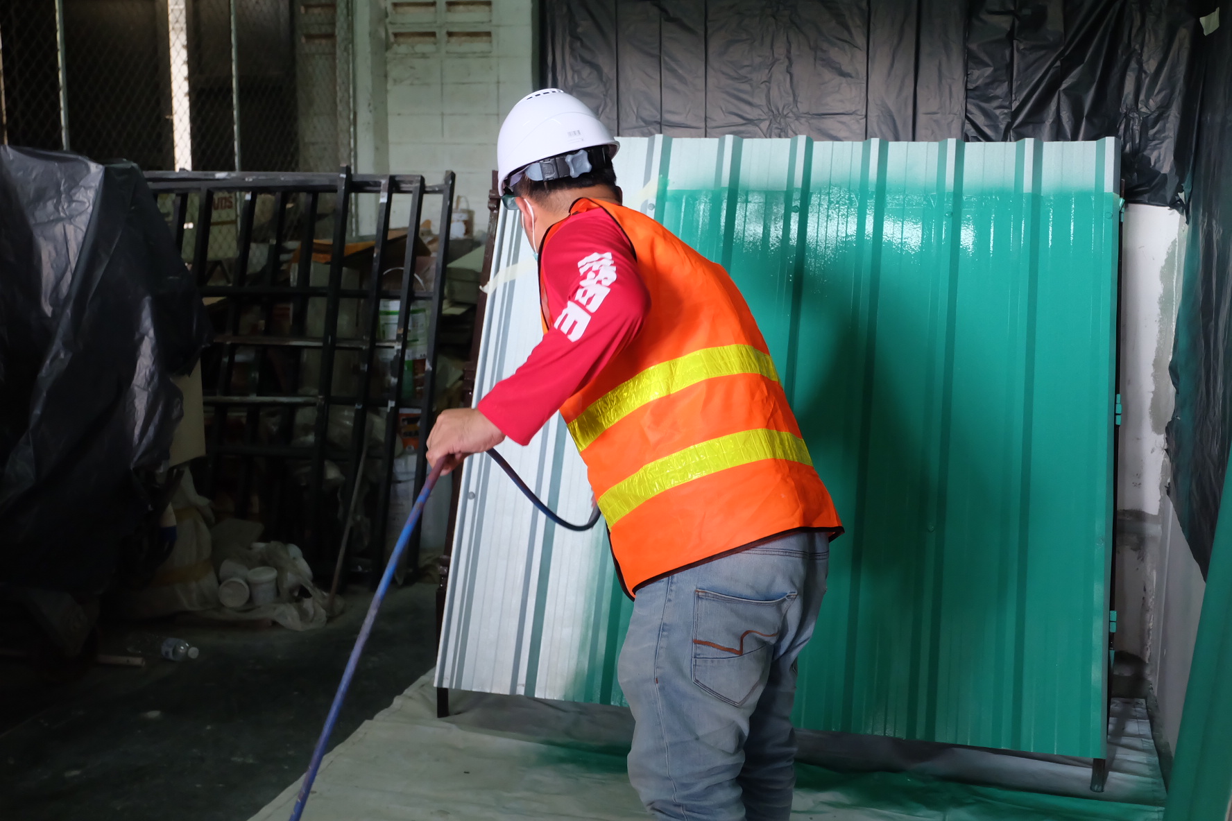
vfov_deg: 35.1
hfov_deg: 50.7
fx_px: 1300
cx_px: 616
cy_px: 410
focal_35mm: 38
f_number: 4.5
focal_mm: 25.6
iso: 2500
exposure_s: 1/70
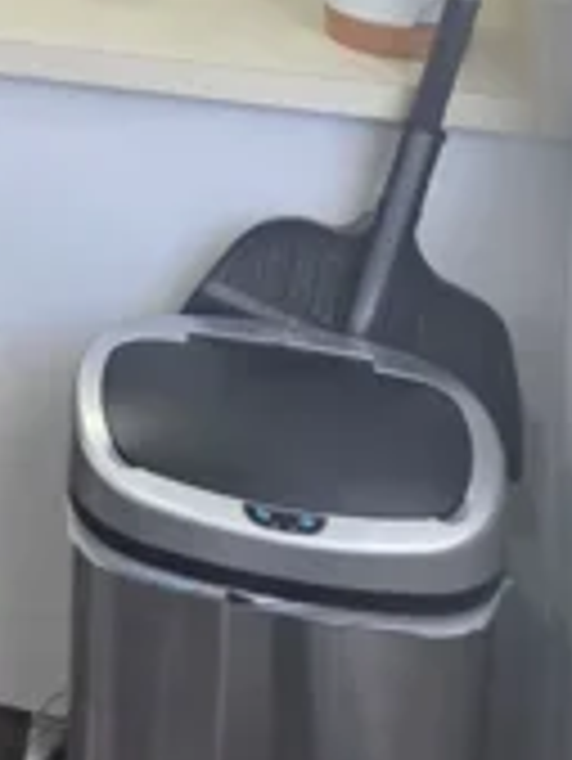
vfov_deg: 21.6
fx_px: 1672
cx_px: -266
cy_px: -369
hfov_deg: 17.6
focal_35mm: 76
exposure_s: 1/120
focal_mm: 6.3
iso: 160
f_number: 1.7
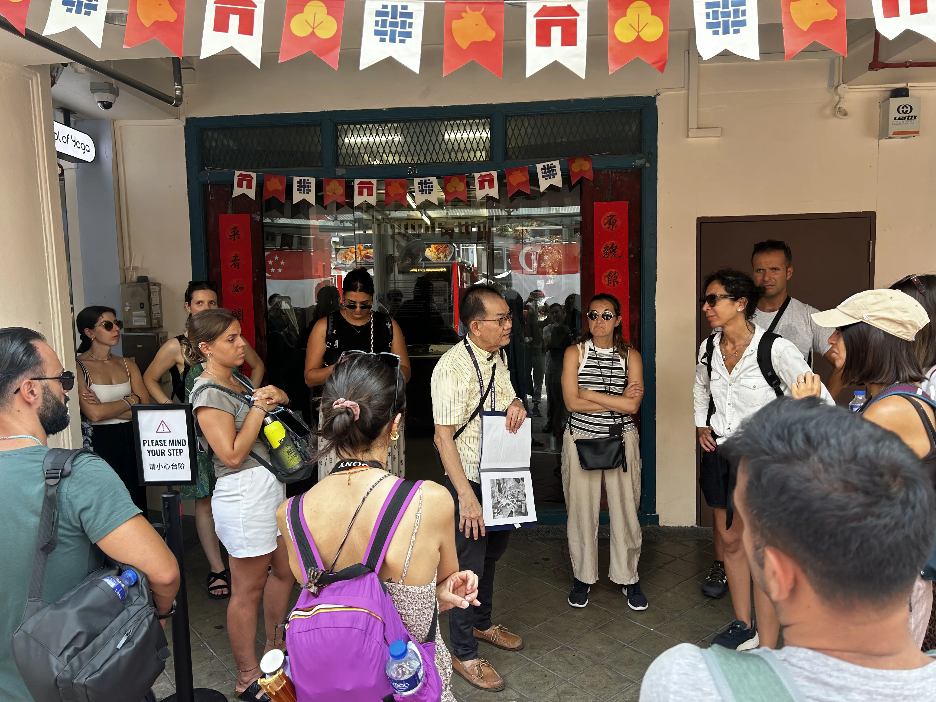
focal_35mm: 26
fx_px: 703
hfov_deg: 67.3
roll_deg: +1.1
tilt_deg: -5.0
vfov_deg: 53.1
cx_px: 468
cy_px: 351
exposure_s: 1/121
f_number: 1.5
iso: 40
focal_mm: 5.7
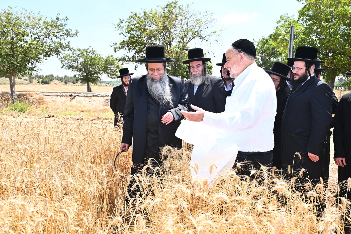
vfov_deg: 42.3
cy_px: 117
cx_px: 176
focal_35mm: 31
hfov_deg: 60.3
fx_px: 302
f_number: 6.3
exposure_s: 1/200
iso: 160
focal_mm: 31
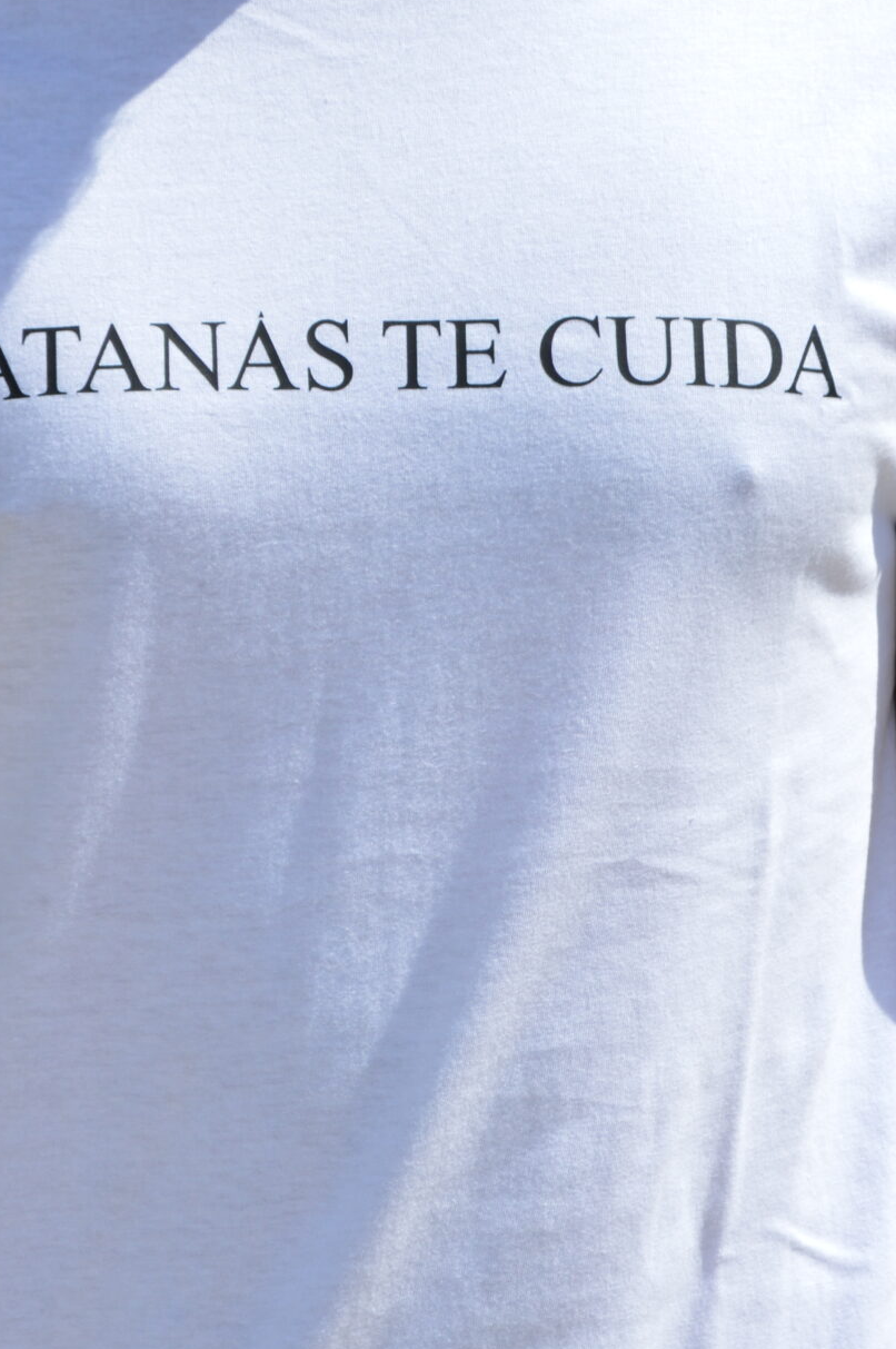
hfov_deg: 10.3
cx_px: 330
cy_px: 935
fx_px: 4976
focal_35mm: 133
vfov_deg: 15.4
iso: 100
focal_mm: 42
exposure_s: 1/320
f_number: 8
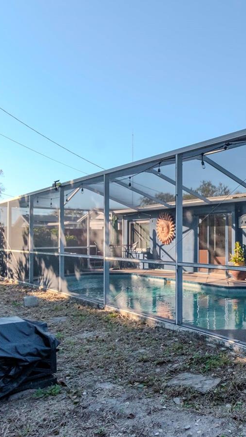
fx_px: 325
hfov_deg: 35.6
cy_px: 236
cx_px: 268
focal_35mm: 28
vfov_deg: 67.8
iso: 500
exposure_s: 1/640
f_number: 7.1
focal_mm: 10
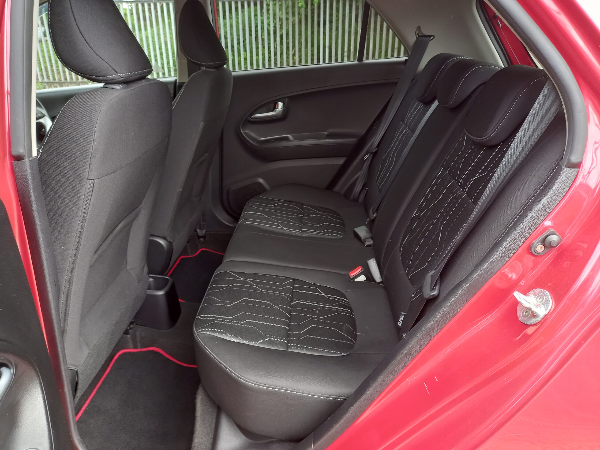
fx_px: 433
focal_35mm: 25
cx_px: 300
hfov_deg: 69.4
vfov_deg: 54.9
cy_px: 225
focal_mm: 4.6
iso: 125
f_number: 2
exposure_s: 1/60
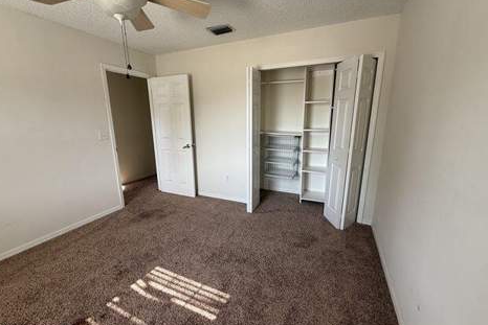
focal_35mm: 15
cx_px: 245
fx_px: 203
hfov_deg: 100.4
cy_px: 159
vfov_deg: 77.4
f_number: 2.2
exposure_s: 1/102
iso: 40
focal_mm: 2.22
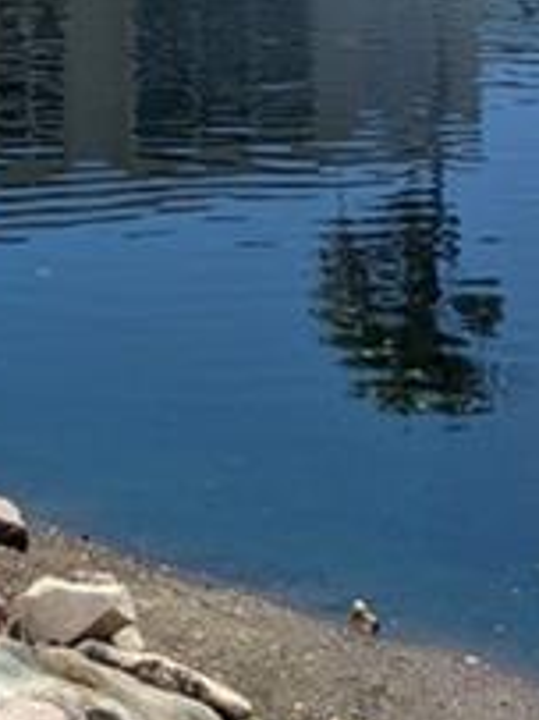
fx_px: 3325
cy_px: -855
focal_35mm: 160
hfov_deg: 9.0
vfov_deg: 10.9
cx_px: -270
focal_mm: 4.38
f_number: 1.73
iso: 62
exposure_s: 1/3356
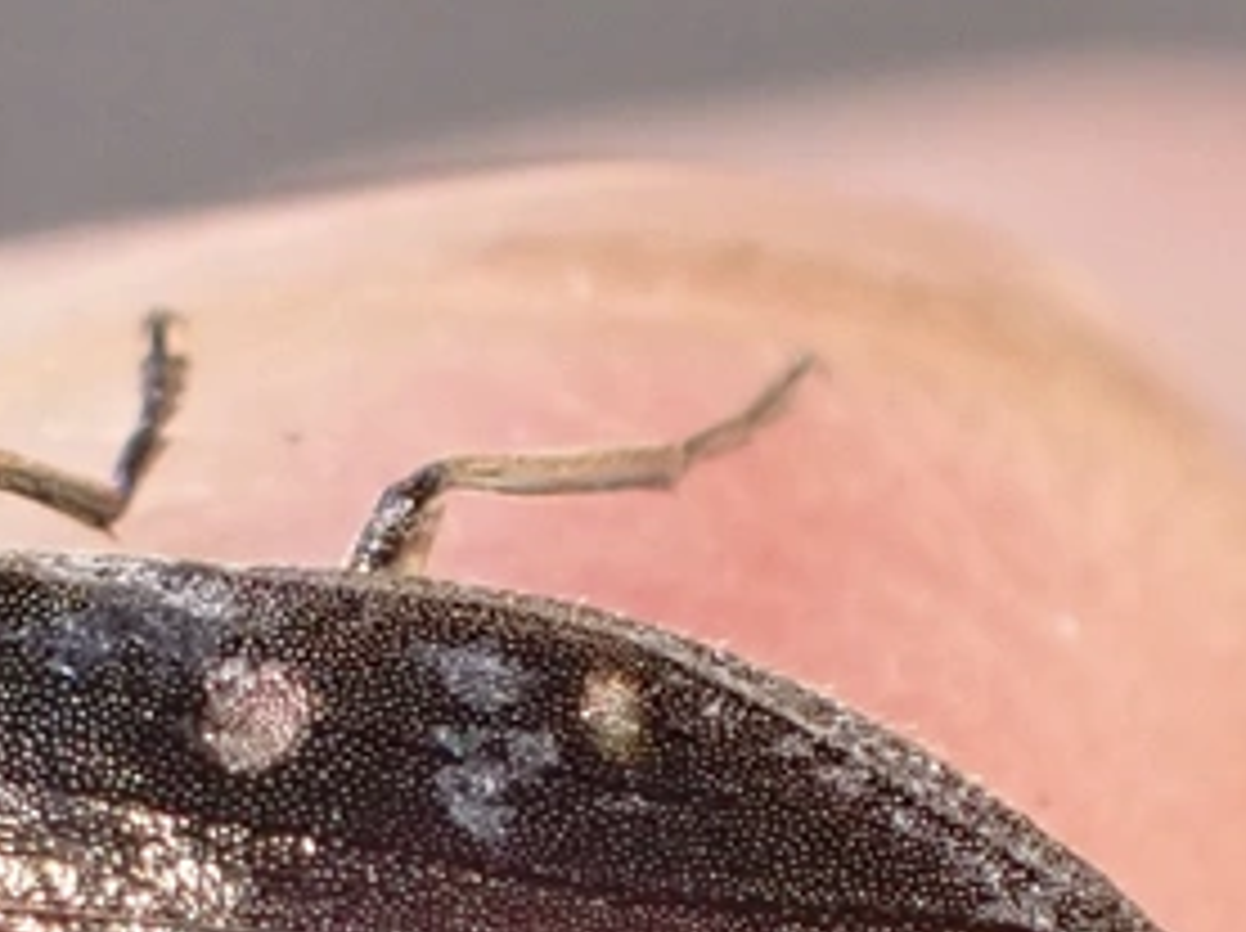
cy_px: 912
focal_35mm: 231
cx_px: 238
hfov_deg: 8.6
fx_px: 8304
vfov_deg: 6.4
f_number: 4.9
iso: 500
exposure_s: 1/160
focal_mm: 18
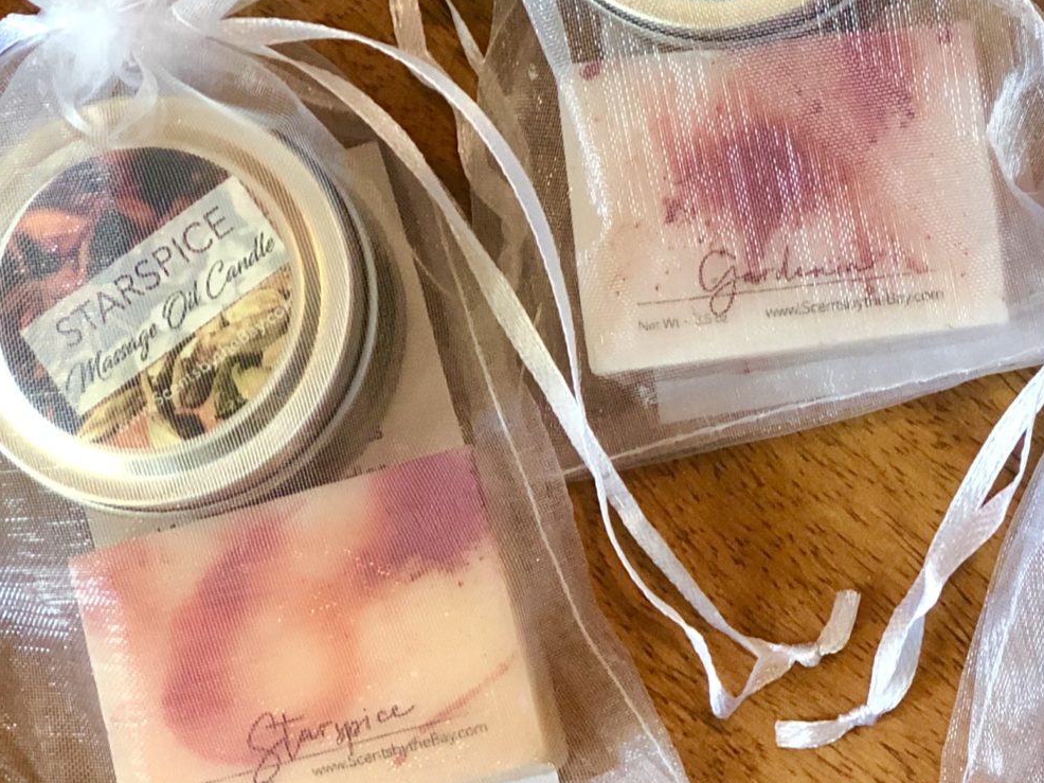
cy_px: 216
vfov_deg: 10.0
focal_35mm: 148
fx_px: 4463
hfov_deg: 13.1
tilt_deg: -84.4
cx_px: 1157
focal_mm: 6.6
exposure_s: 1/30
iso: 100
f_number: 2.8
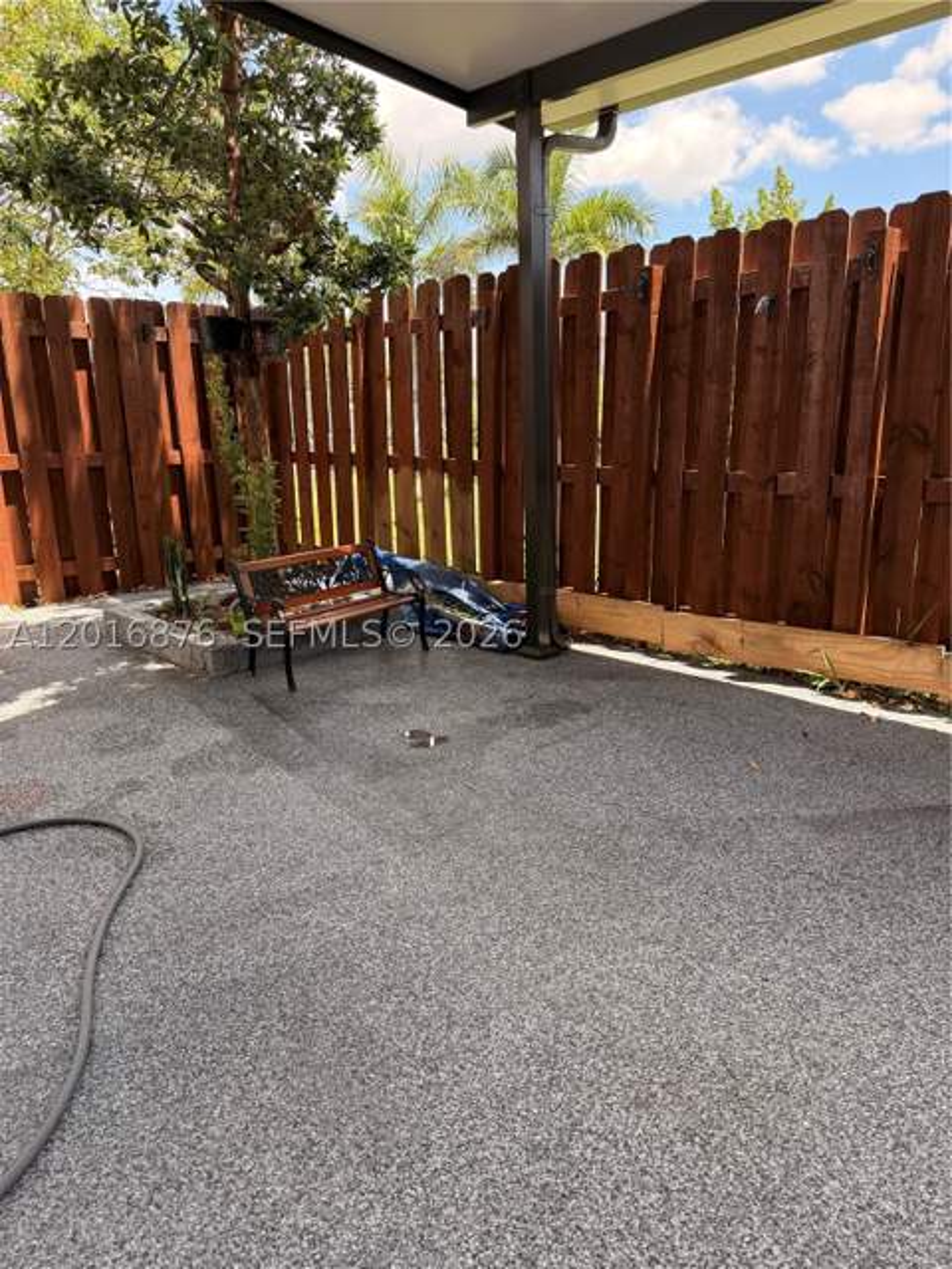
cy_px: 634
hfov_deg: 56.8
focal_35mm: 24
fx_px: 880
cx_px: 476
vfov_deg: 71.6
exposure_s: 1/607
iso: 100
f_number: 1.78
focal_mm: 6.76
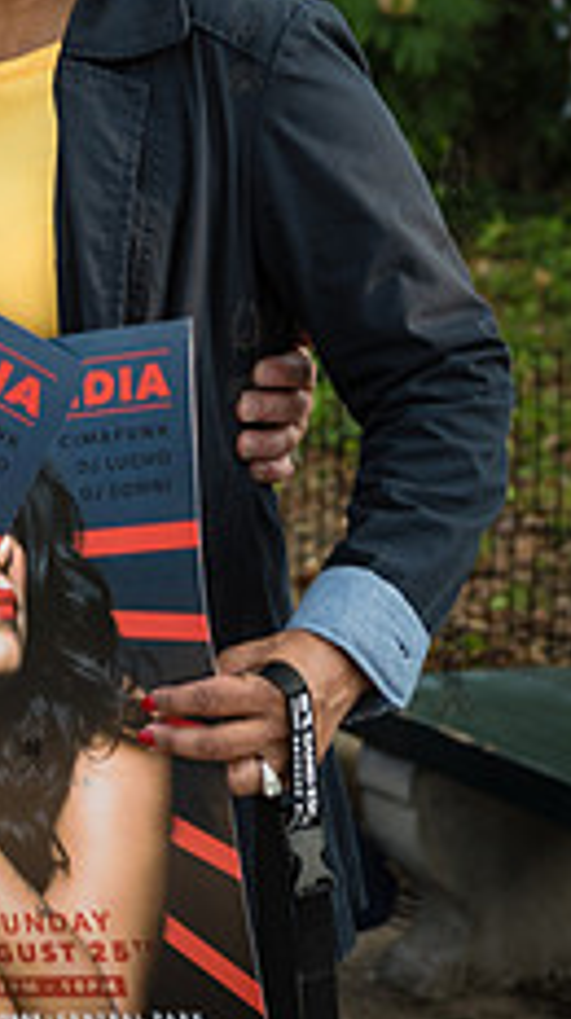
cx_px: -132
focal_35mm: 128
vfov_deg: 16.6
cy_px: 193
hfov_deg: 9.3
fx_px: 3455
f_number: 4
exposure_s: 1/125
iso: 200
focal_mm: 42
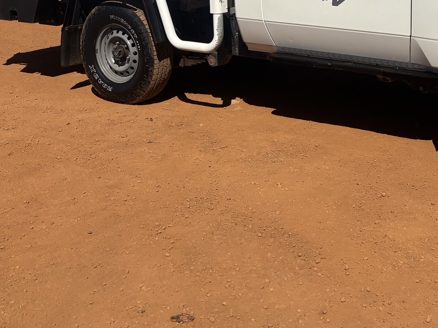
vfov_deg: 21.8
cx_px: 372
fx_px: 822
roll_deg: +0.5
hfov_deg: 28.9
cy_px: 2
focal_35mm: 65
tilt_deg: -9.4
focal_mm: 5.96
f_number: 1.6
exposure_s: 1/5952
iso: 50
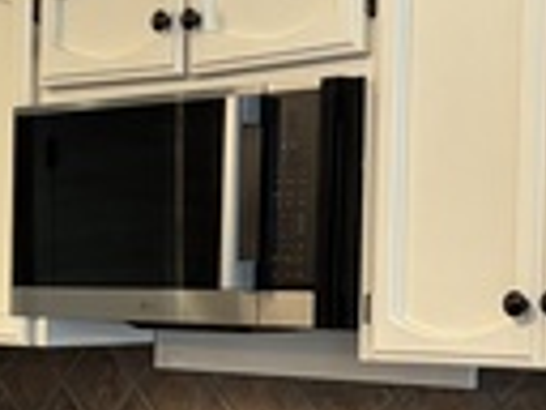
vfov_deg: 11.3
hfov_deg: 14.3
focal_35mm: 130
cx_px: -235
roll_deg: +0.2
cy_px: 440
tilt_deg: -5.5
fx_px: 2050
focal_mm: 5.96
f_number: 1.6
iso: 160
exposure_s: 1/60
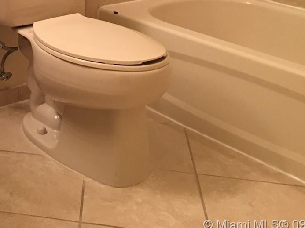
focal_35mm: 67
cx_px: -6
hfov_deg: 27.2
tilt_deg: -10.1
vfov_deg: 20.7
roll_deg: -1.2
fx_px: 590
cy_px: -30
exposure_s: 1/15
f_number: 2.2
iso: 80
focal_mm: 4.15
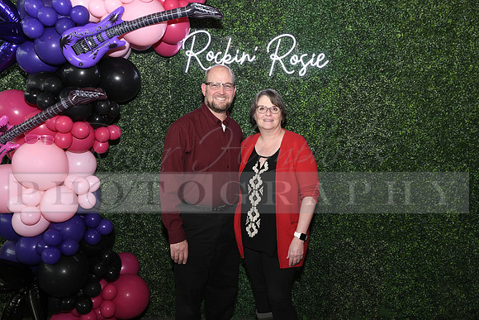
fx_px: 386
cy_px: 160
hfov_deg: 63.6
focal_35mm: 29
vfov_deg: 45.0
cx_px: 240
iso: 500
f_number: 6.3
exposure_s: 1/60
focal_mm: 29
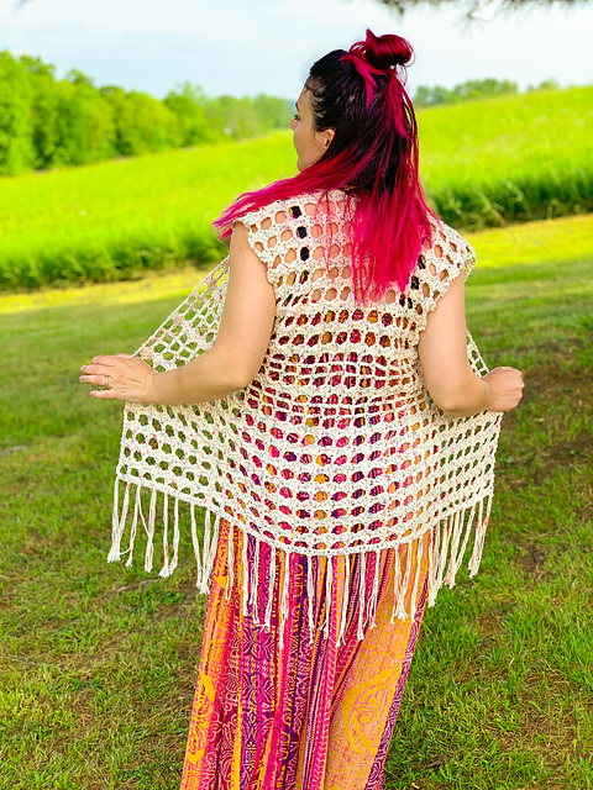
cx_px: 296
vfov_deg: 36.8
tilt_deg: -12.5
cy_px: 395
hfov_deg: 28.0
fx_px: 1188
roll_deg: -0.6
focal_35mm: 52
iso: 16
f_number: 2.4
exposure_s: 1/129
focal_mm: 6
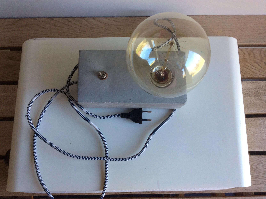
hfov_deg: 56.9
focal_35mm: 32
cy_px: 100
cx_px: 133
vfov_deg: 44.1
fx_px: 246
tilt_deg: -79.2
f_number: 2.4
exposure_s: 1/50
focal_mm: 3.3
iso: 50
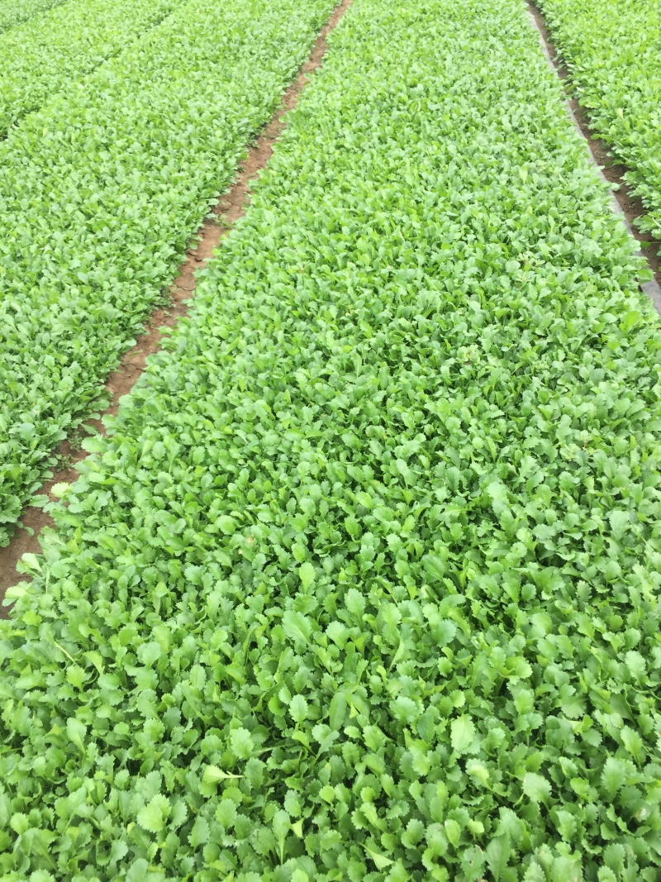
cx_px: 330
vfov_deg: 61.7
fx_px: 738
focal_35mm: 29
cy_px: 441
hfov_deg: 48.2
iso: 32
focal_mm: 4.15
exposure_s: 1/618
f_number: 2.2
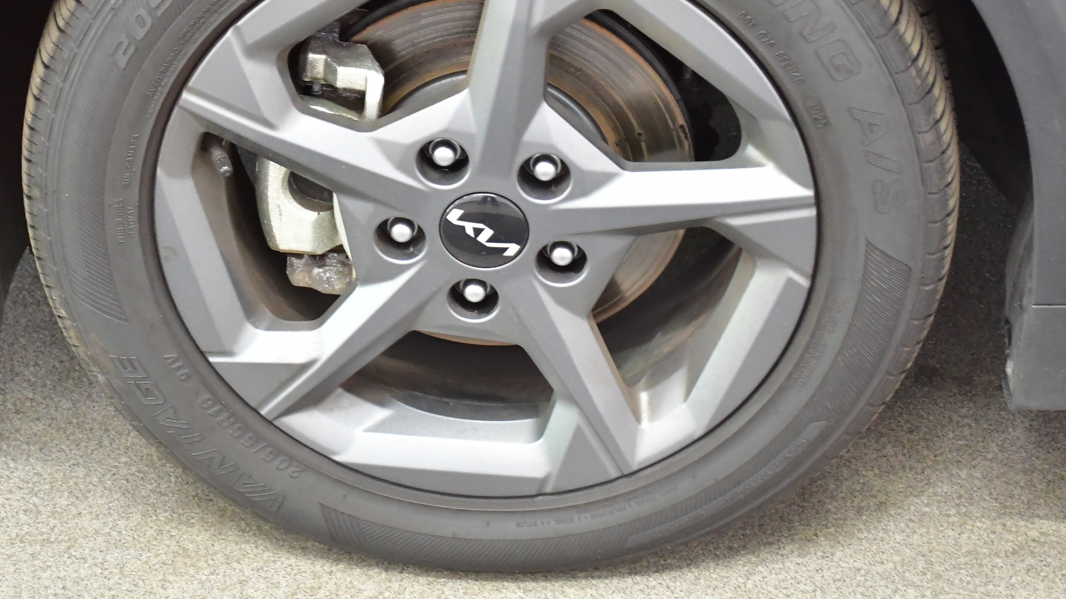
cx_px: 517
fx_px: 2572
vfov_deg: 13.3
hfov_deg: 23.4
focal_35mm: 91
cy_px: 172
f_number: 5.3
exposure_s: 1/40
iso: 4000
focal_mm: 42
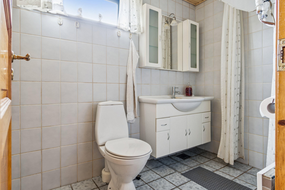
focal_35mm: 20
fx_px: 154
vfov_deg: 63.2
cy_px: 95
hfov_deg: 85.4
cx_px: 142
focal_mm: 13
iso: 200
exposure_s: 1
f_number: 5
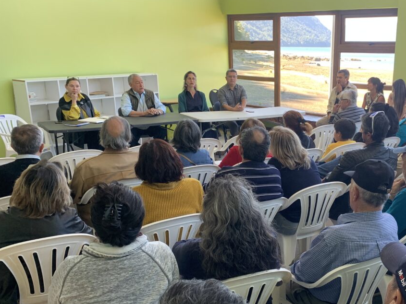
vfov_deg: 35.6
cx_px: 302
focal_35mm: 40
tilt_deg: -19.1
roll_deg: -0.3
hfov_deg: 45.3
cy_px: 205
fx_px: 469
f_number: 1.8
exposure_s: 1/121
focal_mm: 4.25
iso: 64
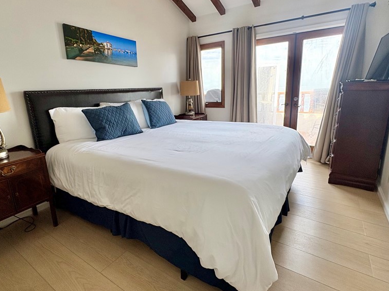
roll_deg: +3.4
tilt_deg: -12.5
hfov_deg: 84.6
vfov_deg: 68.6
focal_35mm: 19
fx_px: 213
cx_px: 185
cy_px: 137
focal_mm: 2.22
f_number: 2.2
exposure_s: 1/132
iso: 64
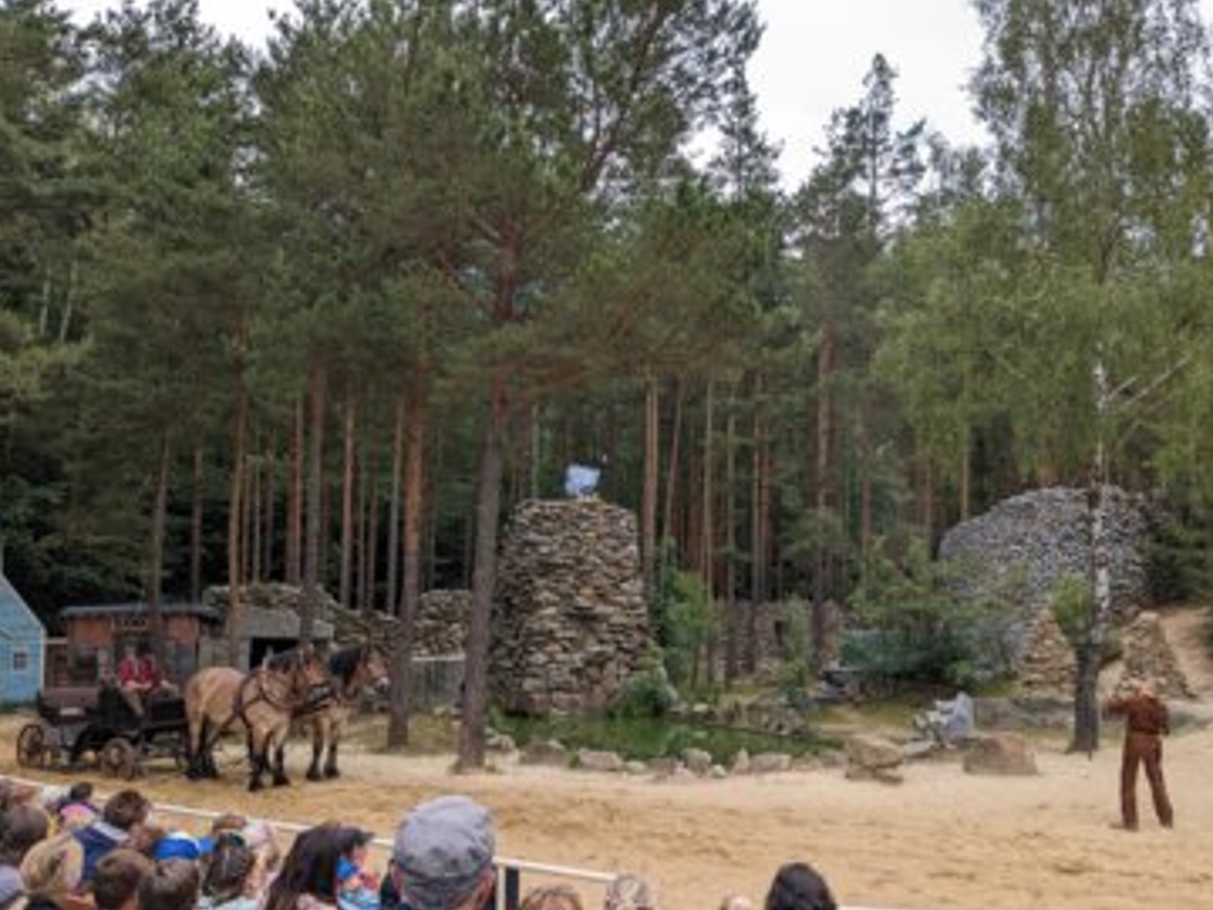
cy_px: 502
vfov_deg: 46.7
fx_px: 1051
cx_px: 660
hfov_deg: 59.9
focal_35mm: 30
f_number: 1.73
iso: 39
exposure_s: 1/835
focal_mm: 4.38
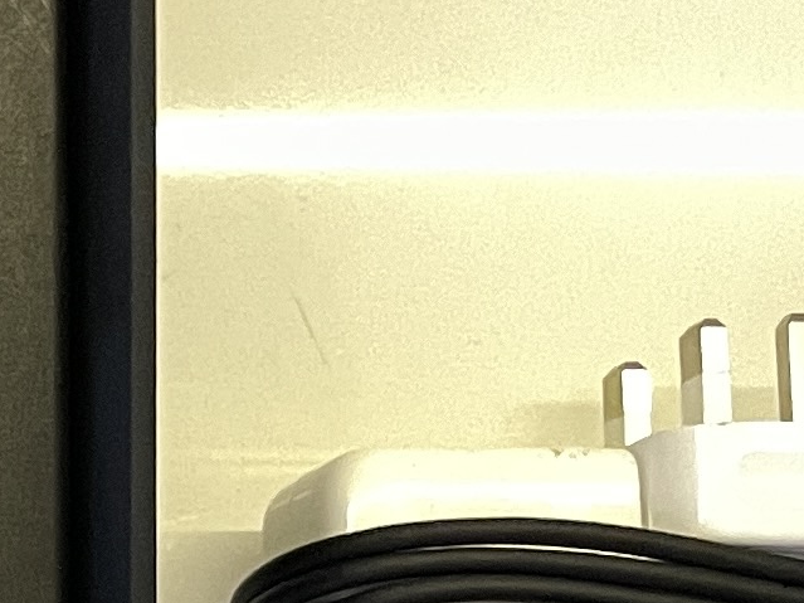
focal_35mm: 164
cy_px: 1093
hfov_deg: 9.9
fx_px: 3808
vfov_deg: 8.7
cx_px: -1402
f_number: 1.6
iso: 250
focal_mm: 4.2
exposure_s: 1/59
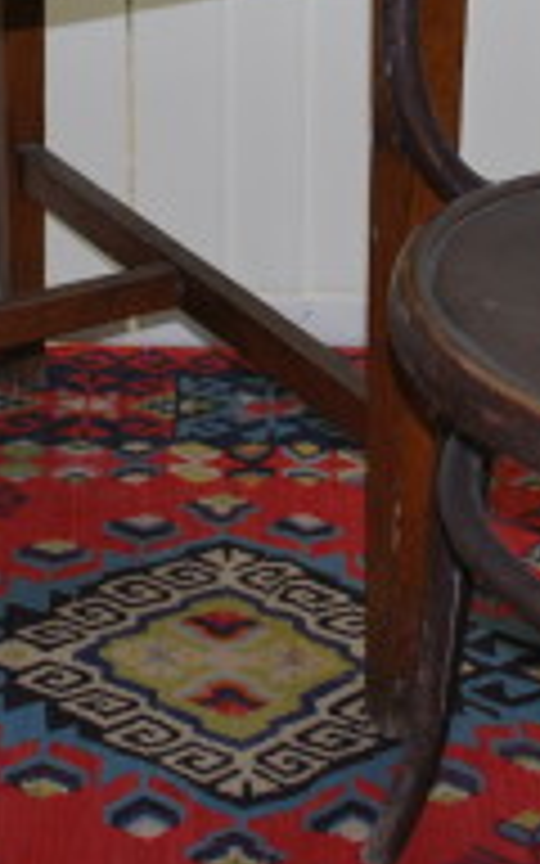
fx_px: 2472
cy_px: -7
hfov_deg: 12.4
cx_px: 146
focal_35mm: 105
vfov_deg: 19.2
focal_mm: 20
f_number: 3.8
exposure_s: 1/60
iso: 200
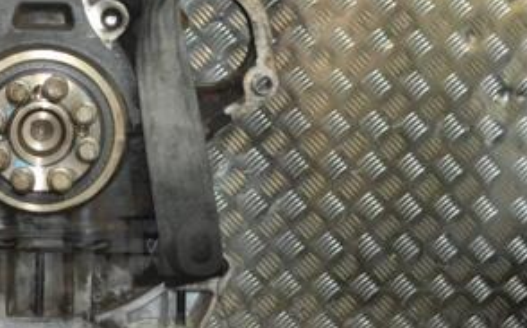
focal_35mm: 75
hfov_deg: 26.2
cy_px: 9
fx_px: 1076
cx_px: 7
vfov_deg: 17.0
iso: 1800
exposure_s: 1/60
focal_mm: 24
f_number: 4
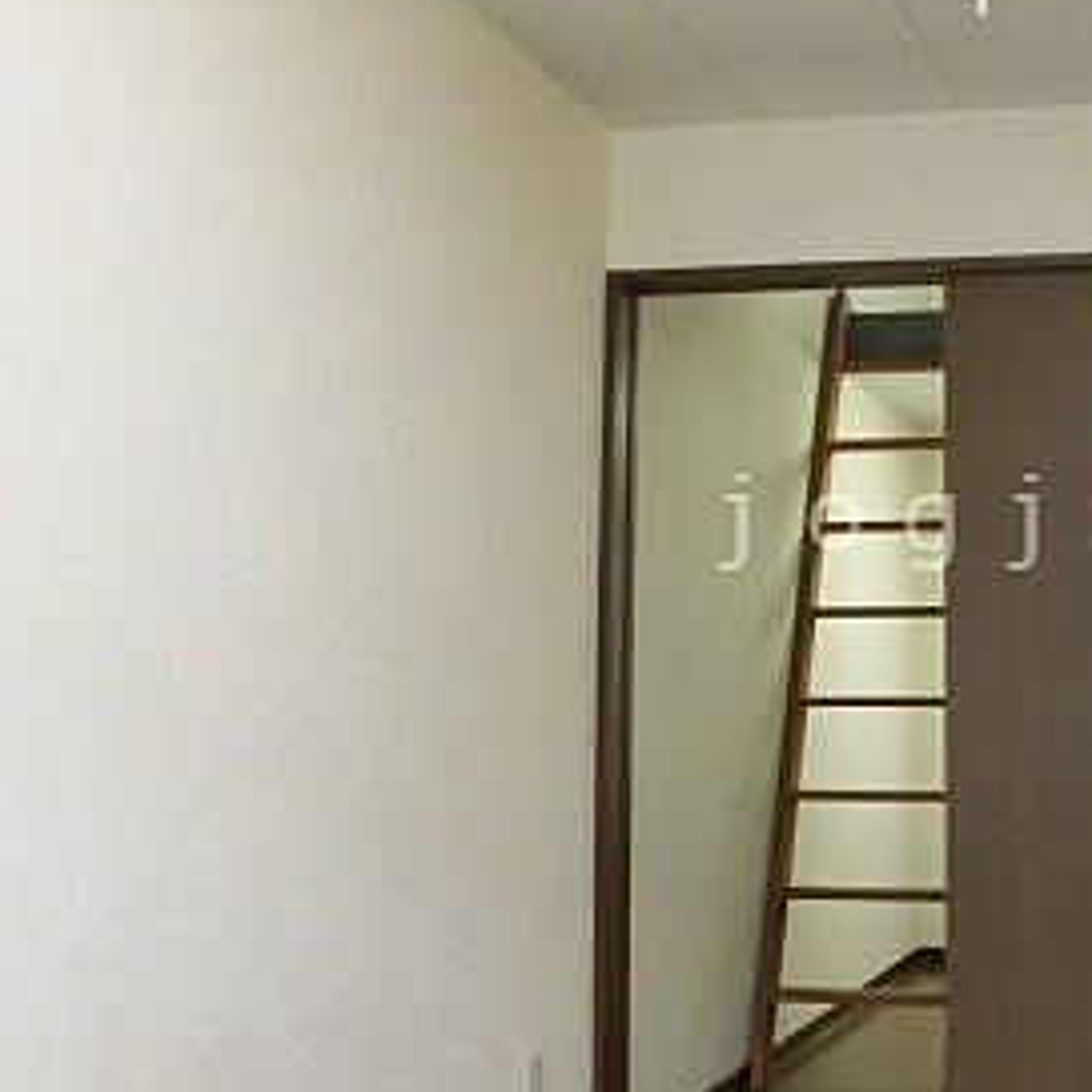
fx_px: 1785
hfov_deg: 32.3
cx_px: 992
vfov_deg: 34.0
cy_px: 522
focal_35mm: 50
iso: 320
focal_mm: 4.3
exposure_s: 1/30
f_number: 3.1
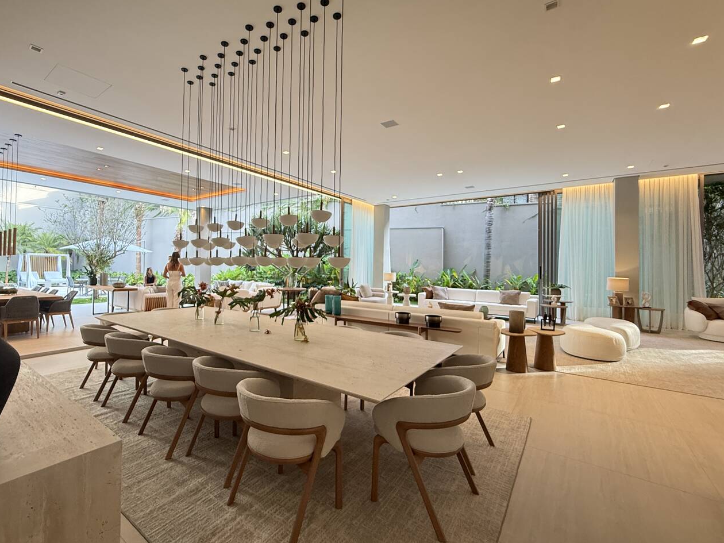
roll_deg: -0.7
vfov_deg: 78.1
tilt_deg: +2.0
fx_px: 335
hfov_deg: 94.0
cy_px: 260
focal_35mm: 16
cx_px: 316
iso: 200
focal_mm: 2.22
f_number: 2.2
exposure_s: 1/60
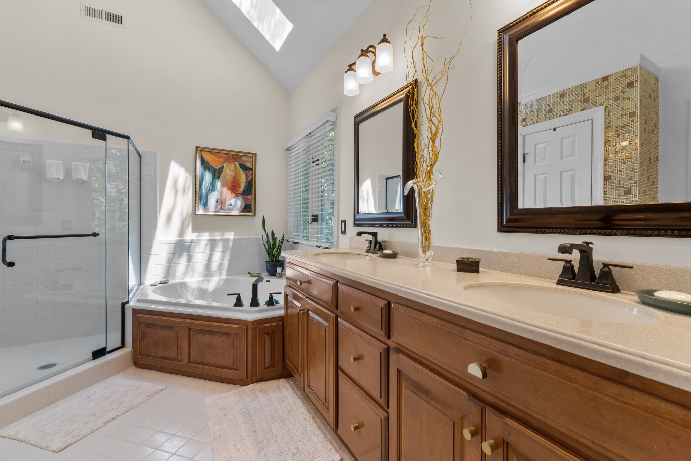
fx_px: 288
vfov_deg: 77.3
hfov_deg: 100.4
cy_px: 230
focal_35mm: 15
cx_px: 346
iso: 400
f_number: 7.1
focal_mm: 15
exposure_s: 1/13
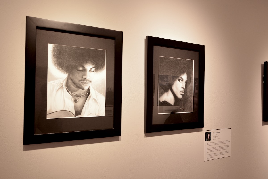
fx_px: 179
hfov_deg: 73.8
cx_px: 134
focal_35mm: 24
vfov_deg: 53.1
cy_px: 90
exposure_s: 1/80
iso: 400
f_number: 8
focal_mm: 16
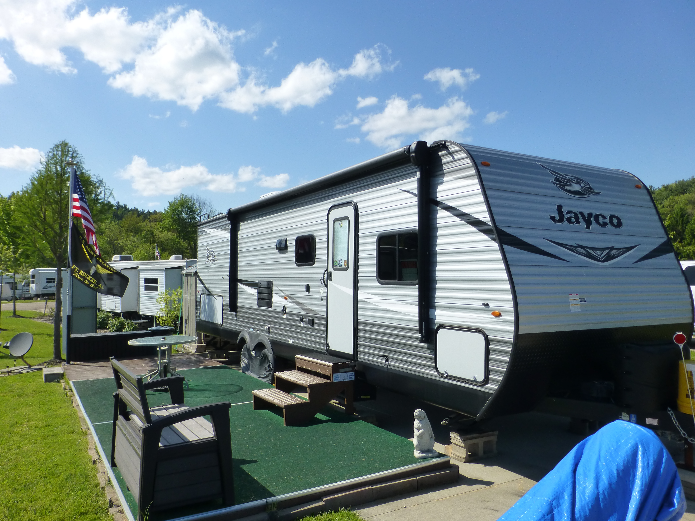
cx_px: 348
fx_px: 542
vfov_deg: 51.4
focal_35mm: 27
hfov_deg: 65.3
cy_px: 260
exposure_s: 1/1600
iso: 160
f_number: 4
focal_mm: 4.8
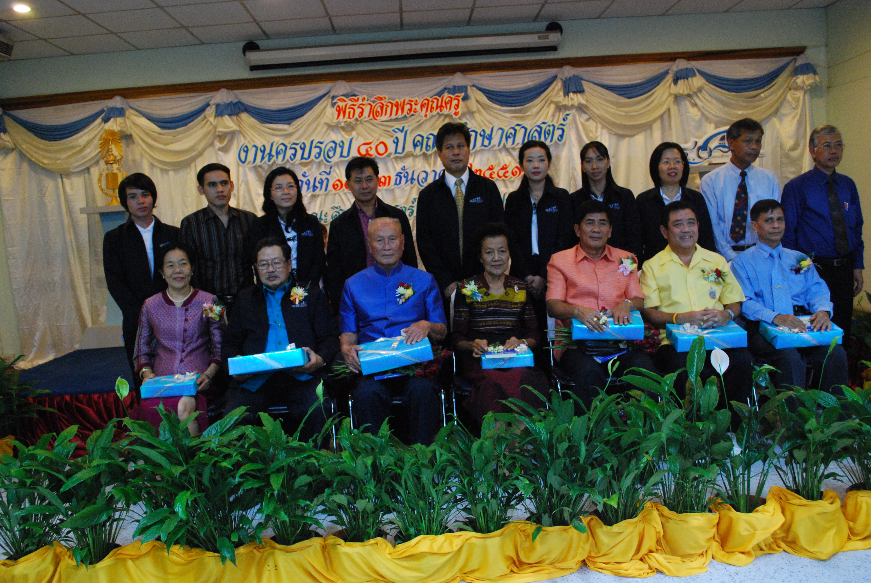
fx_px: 727
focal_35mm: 30
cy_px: 292
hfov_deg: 61.9
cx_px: 436
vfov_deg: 43.7
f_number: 5.6
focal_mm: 20
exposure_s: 1/25
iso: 1600
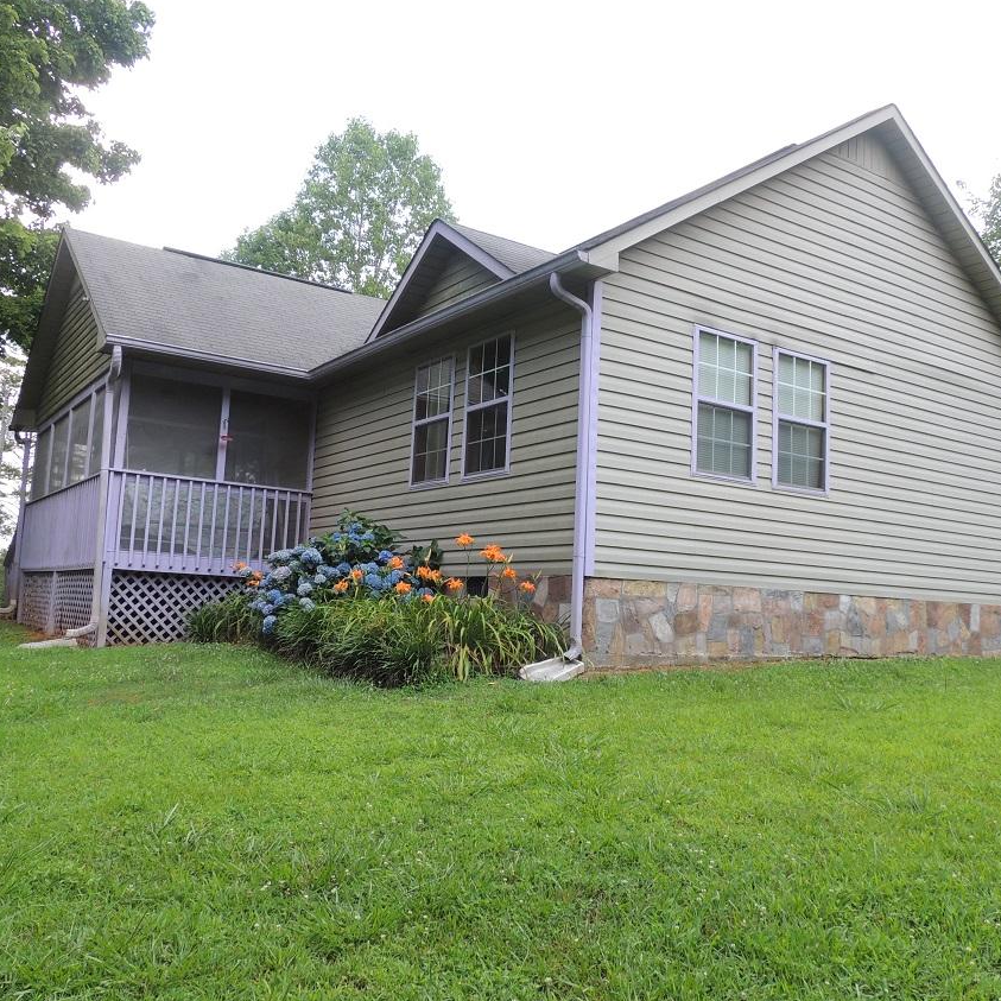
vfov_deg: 55.6
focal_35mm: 29
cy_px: 509
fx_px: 949
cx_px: 506
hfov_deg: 55.6
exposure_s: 1/100
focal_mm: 4.3
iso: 100
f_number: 4.2
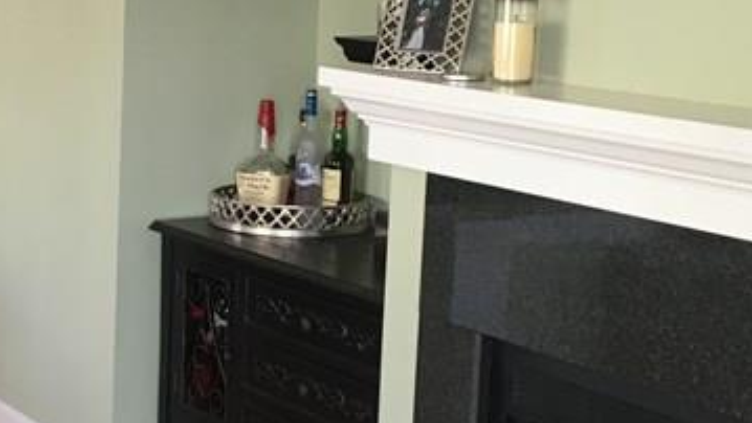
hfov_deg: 23.1
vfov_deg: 13.4
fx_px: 1795
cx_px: 90
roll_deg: -1.9
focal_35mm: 90
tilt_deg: -7.4
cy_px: 195
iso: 50
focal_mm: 4.15
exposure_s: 1/30
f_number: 2.2
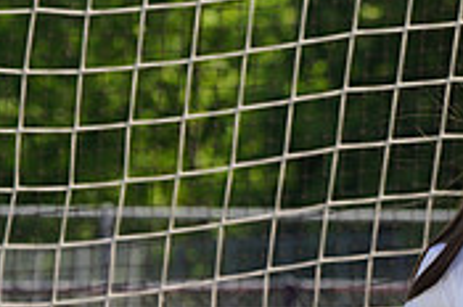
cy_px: 341
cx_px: 540
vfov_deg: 1.8
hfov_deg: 2.6
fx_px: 10013
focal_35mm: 780
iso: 200
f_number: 11
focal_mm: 235
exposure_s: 1/250
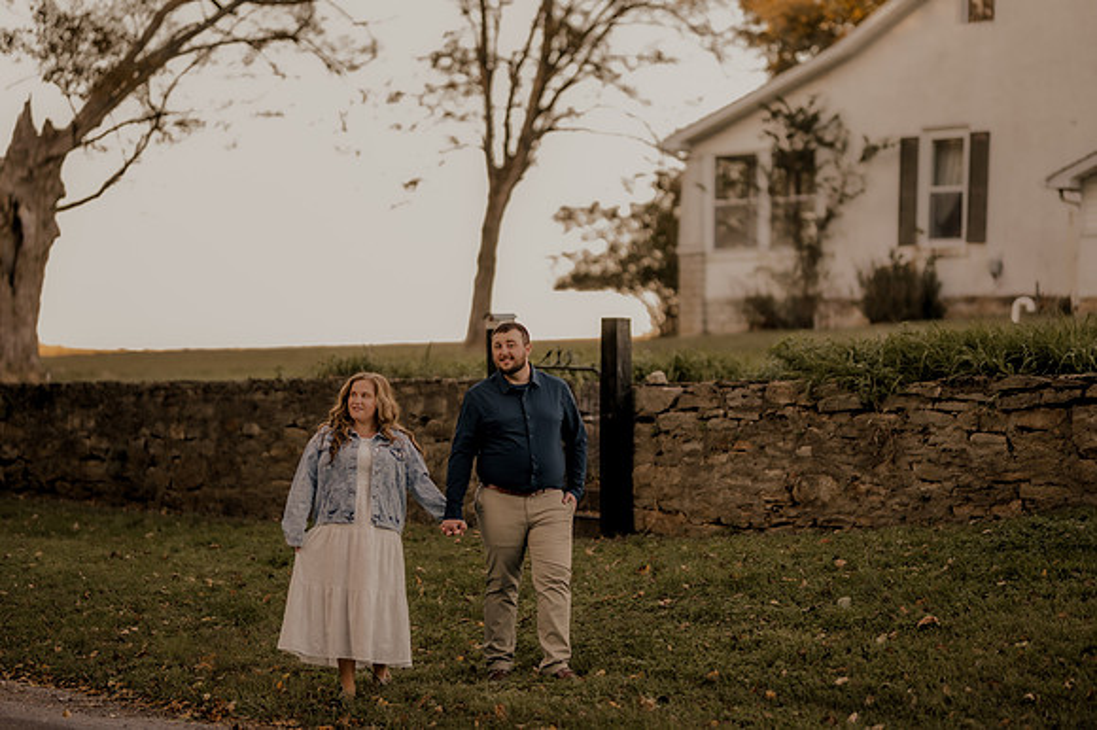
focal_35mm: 85
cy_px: 365
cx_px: 548
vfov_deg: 16.1
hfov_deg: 23.9
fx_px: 2589
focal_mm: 85
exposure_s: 1/160
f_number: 1.4
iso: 50
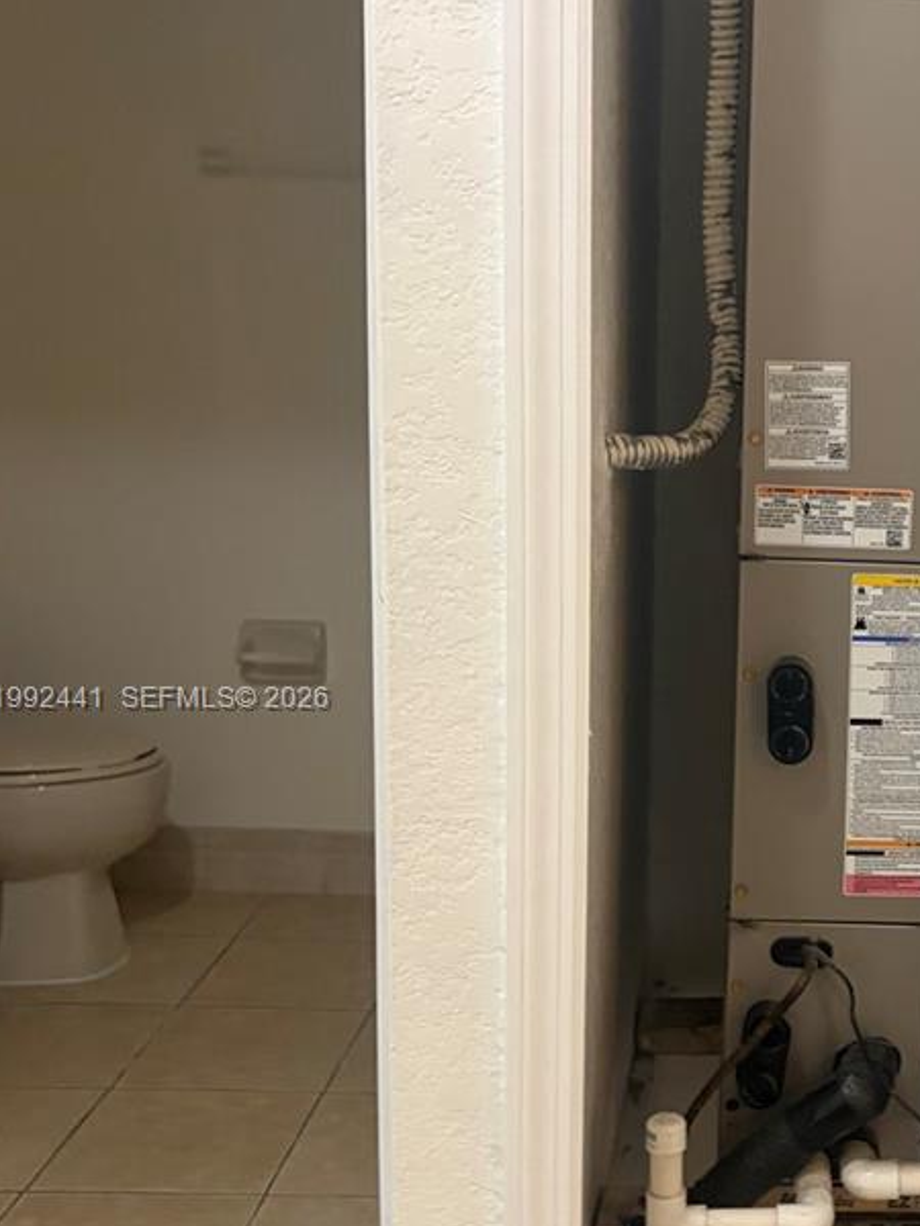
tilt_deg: -9.1
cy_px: 701
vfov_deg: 36.7
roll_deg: -2.5
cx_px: 871
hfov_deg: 26.8
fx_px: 1843
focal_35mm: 52
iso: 250
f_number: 1.6
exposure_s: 1/60
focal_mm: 5.96
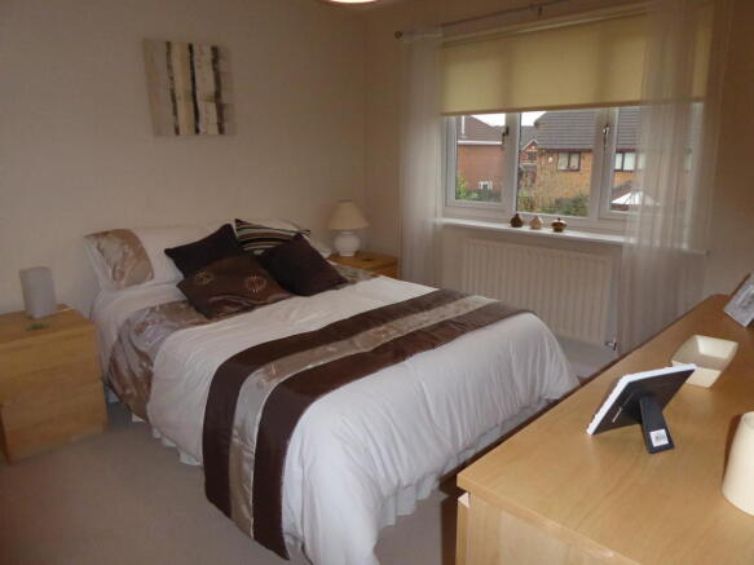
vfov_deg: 54.9
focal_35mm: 25
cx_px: 377
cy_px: 282
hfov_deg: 69.4
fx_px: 544
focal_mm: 4.3
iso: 800
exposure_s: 1/250
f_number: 3.3
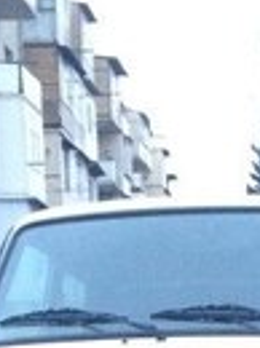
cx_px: 206
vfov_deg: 16.4
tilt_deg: -10.9
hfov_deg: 13.2
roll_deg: +0.5
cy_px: 506
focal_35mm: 111
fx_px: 1115
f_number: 2.2
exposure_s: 1/17
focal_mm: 4.15
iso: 400
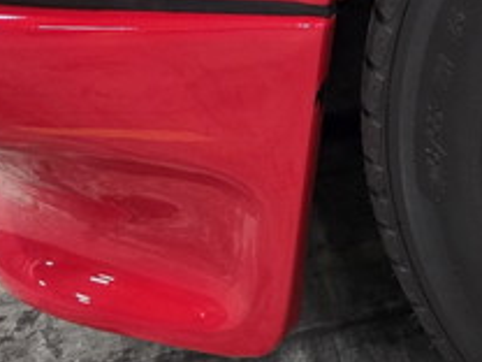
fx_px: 1184
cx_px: 818
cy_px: 35
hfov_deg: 18.8
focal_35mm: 85
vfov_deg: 17.1
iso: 640
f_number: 1.7
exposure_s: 1/120
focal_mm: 6.3
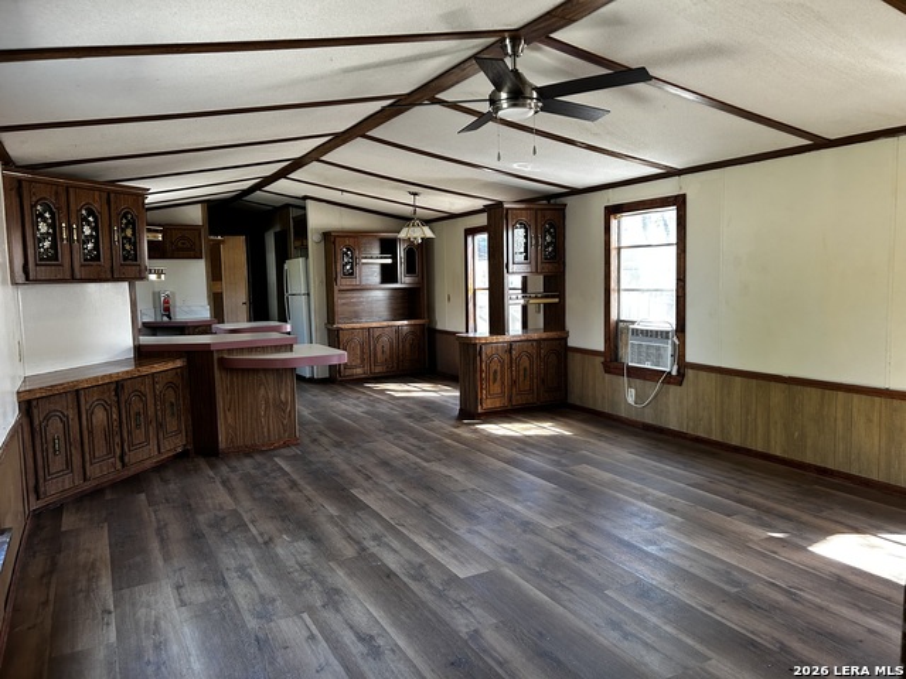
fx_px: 680
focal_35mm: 26
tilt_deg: -6.0
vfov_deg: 53.1
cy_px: 340
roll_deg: +0.2
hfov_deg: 67.3
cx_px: 453
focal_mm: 5.7
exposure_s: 1/79
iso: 125
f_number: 1.5
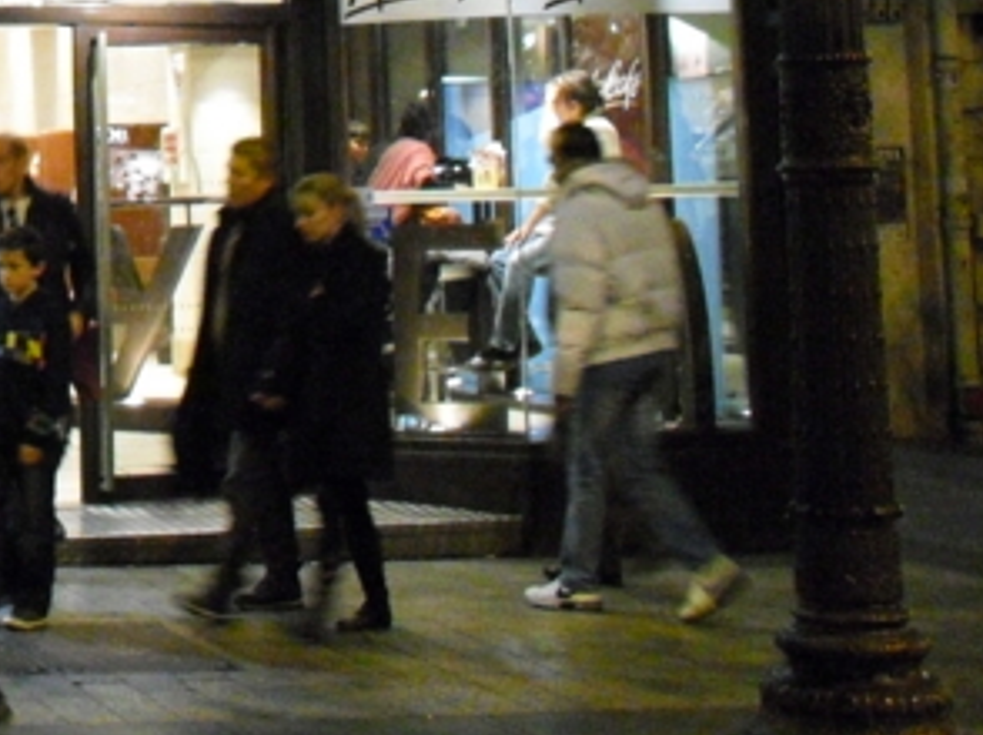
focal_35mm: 98
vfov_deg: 14.4
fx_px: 2781
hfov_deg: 18.5
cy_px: -261
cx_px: -321
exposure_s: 1/25
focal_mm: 6.3
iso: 800
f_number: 3.1
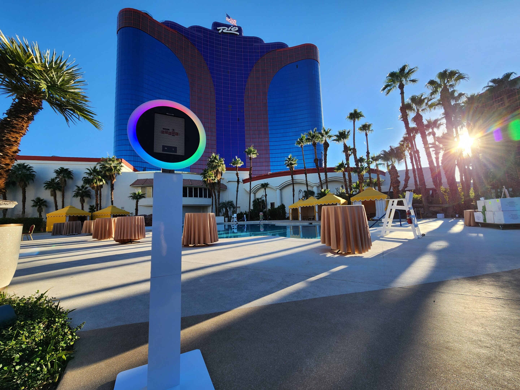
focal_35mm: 13
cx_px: 260
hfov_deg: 106.2
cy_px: 195
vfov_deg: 89.9
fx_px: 195
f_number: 2.2
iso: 50
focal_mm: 2.2
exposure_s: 1/900
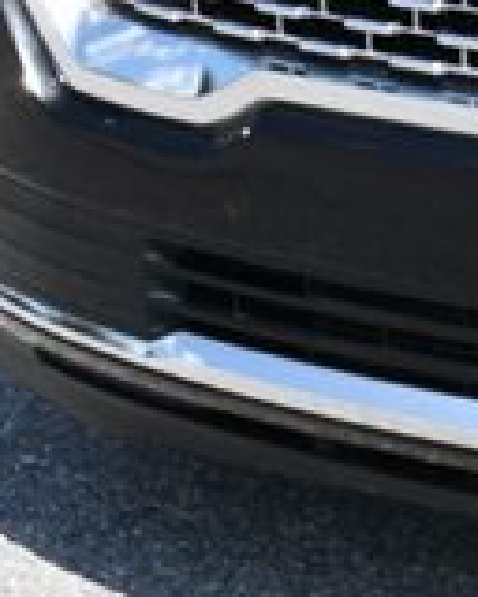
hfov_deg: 6.8
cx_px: 672
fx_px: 3997
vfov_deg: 8.5
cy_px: -127
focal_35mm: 226
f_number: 8
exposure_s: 1/250
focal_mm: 30
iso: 160
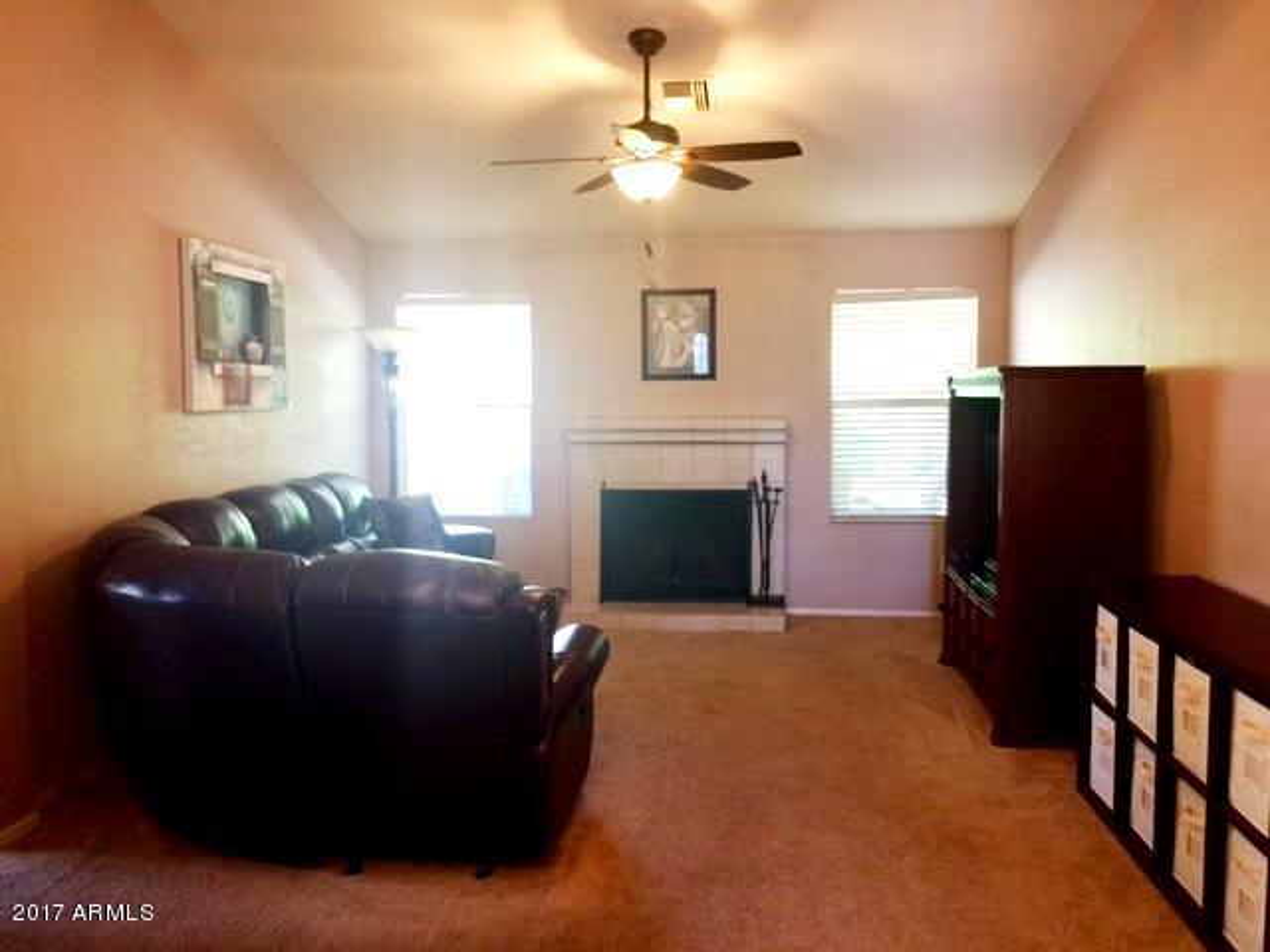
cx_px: 635
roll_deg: +0.1
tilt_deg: -5.5
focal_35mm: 29
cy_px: 476
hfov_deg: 61.7
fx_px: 1064
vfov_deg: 48.2
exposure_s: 1/15
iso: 50
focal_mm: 4.15
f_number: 2.2
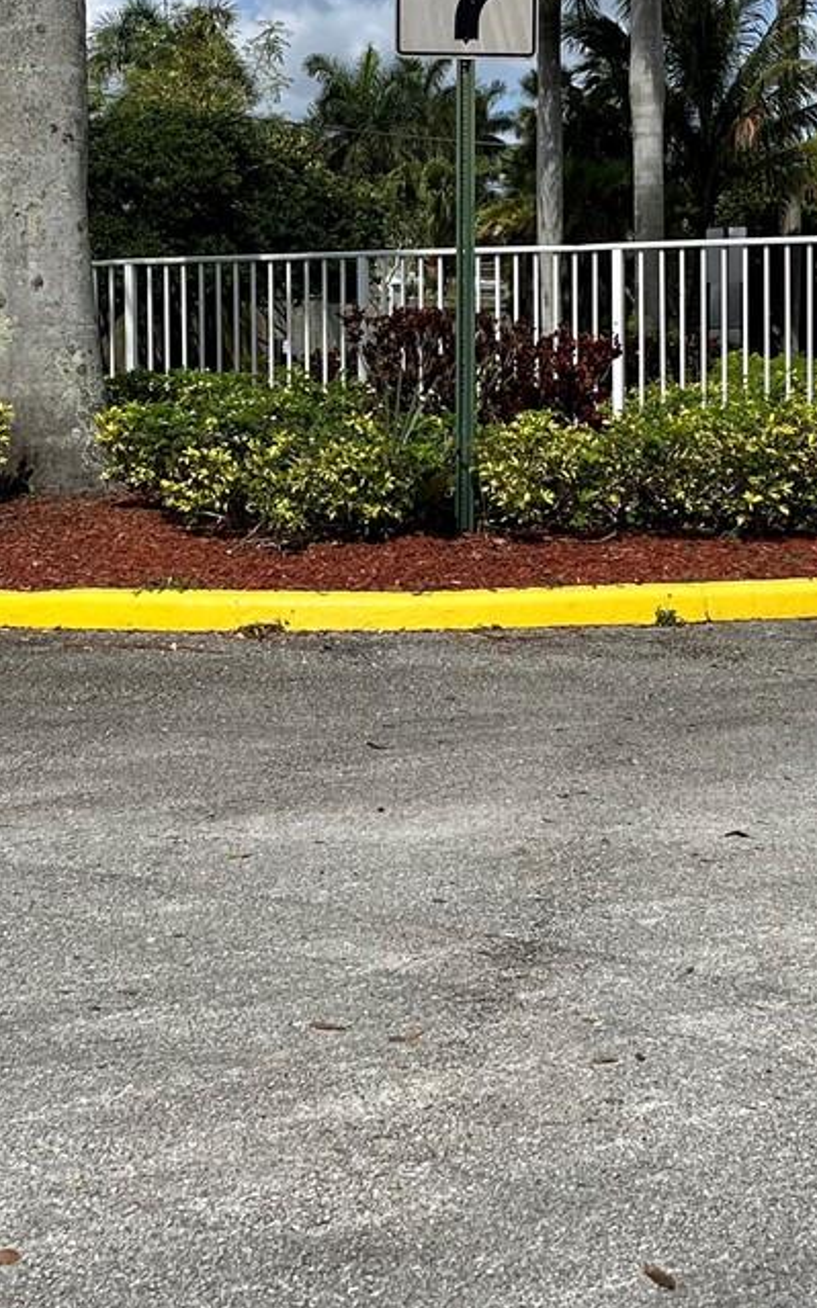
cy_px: 463
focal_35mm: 69
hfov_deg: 18.8
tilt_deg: -2.4
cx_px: 324
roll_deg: +0.2
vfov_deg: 29.6
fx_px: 2460
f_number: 1.6
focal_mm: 5.1
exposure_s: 1/5556
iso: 50
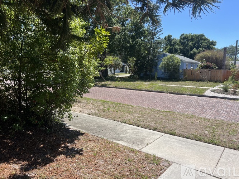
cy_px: 90
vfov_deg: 53.0
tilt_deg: -3.7
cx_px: 120
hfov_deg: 67.3
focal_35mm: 26
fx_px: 179
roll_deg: -1.0
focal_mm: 5.7
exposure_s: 1/3077
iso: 50
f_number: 1.5
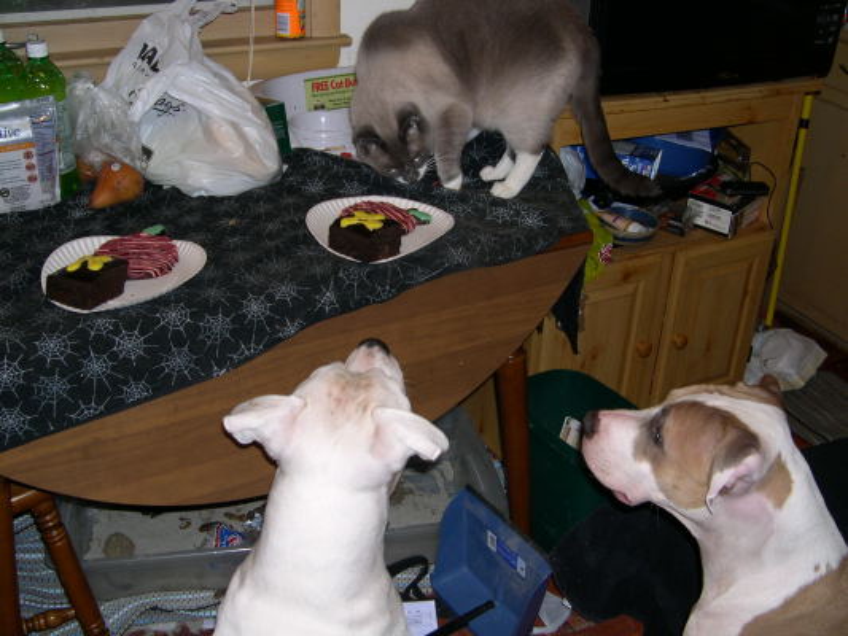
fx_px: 931
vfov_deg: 37.7
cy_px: 318
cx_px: 424
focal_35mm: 38
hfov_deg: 49.0
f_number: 2.8
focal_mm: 8
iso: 100
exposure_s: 1/60
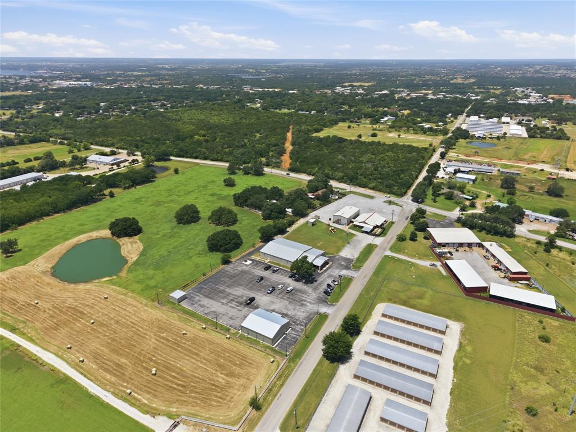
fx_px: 399
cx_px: 288
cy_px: 216
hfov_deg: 71.6
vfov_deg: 56.8
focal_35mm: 24
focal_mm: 8.7
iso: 200
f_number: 1.8
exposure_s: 1/8000
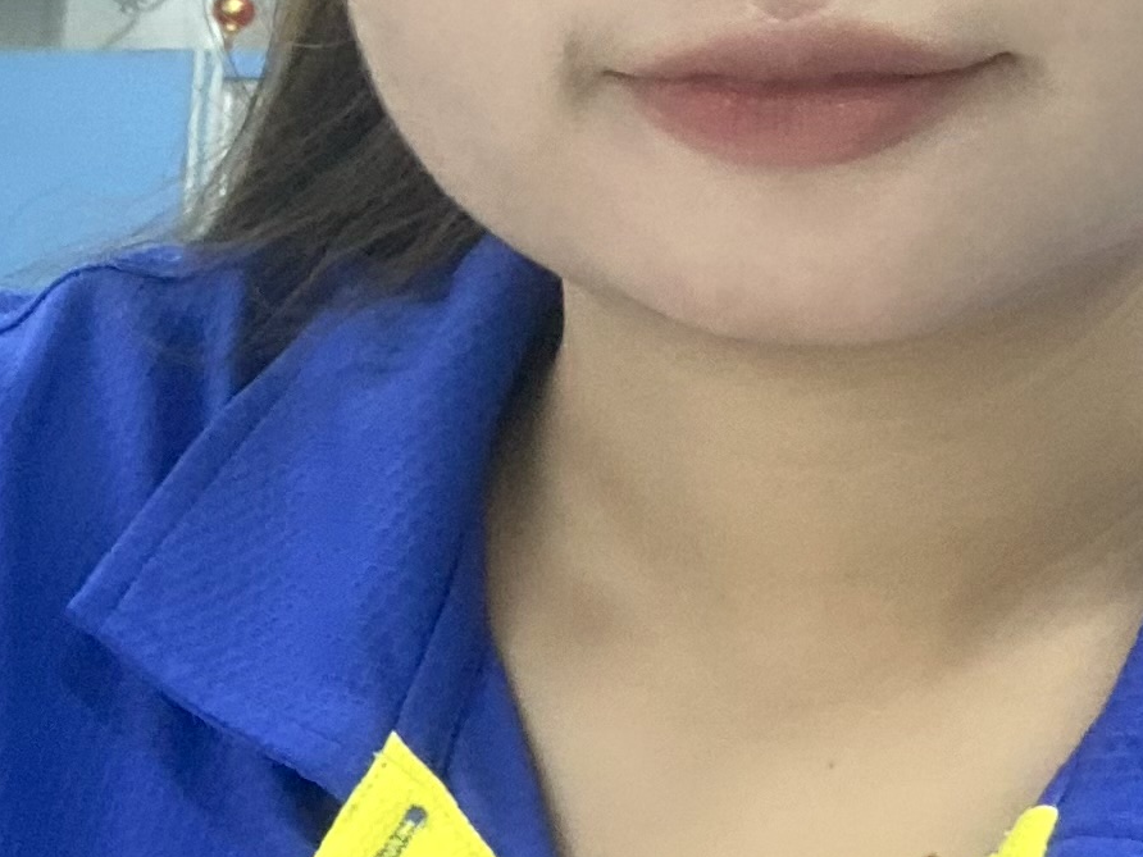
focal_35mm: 104
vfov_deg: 14.1
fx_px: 3434
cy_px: 697
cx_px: -42
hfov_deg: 18.3
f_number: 2.2
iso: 250
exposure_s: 1/50
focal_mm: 2.71
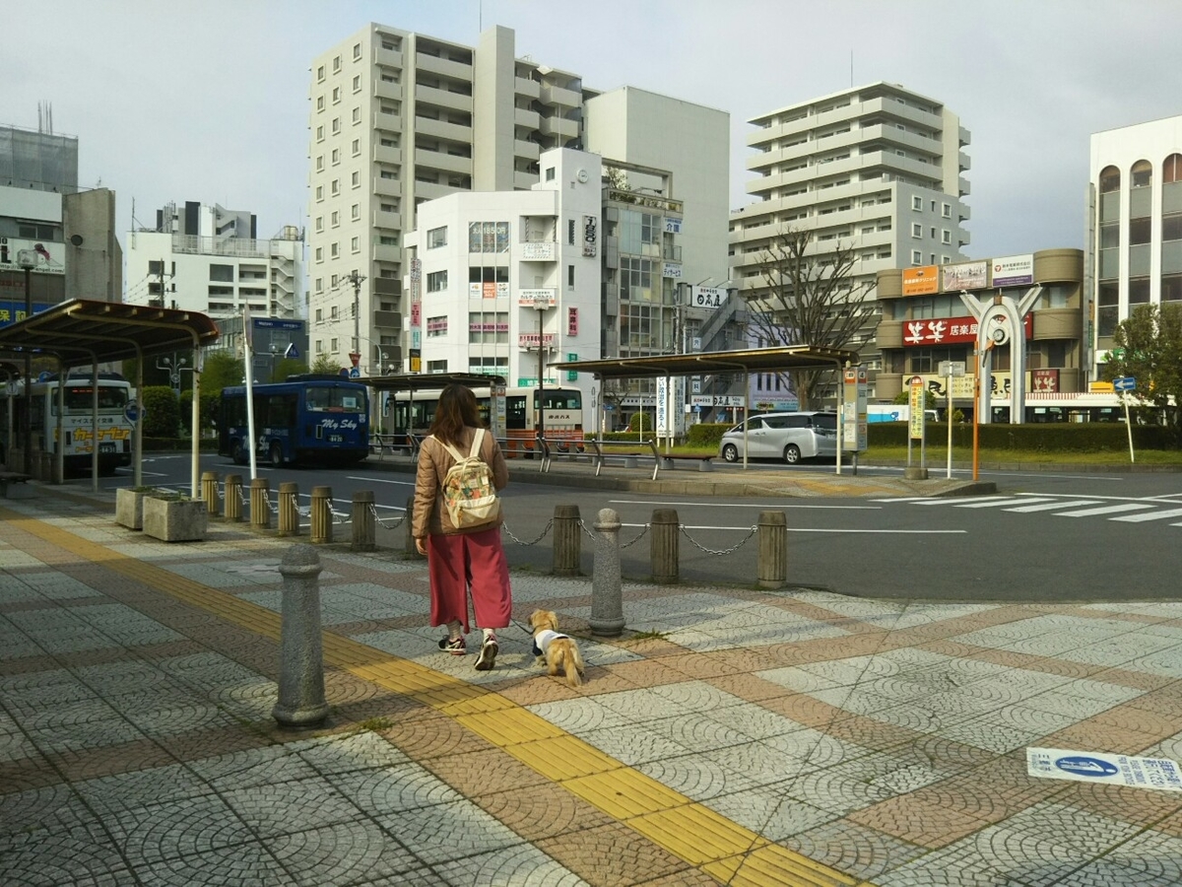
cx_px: 591
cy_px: 444
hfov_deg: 60.0
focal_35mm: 30
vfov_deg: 46.8
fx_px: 1024
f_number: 2.2
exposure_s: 1/1045
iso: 25
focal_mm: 4
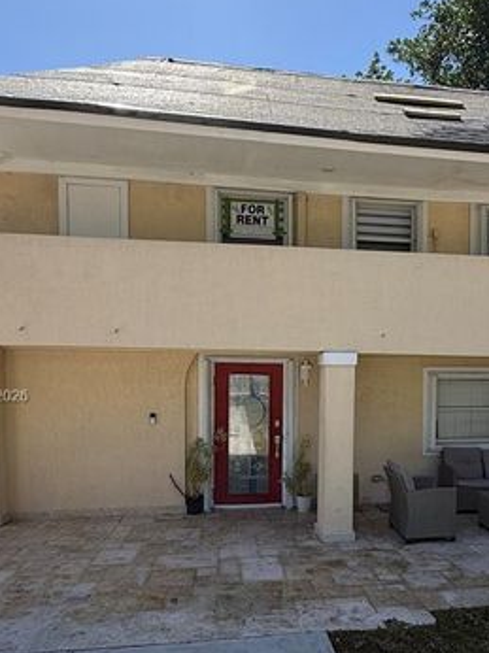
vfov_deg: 64.6
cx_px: 306
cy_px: 397
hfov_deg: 50.8
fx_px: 509
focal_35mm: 27
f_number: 2.2
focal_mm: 2.22
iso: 64
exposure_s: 1/1235
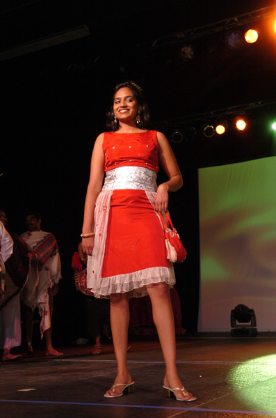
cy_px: 209
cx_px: 138
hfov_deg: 27.9
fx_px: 555
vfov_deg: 41.2
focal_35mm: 48
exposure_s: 1/80
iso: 800
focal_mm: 32
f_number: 3.5
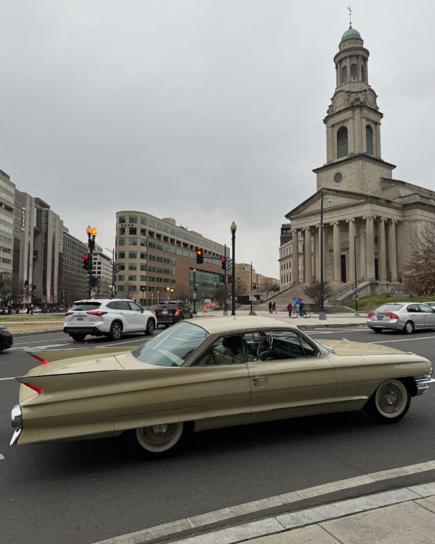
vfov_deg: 66.0
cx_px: 219
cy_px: 271
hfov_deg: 54.9
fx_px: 419
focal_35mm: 26
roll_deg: +0.1
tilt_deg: +5.8
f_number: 1.78
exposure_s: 1/356
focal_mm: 6.86
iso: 80
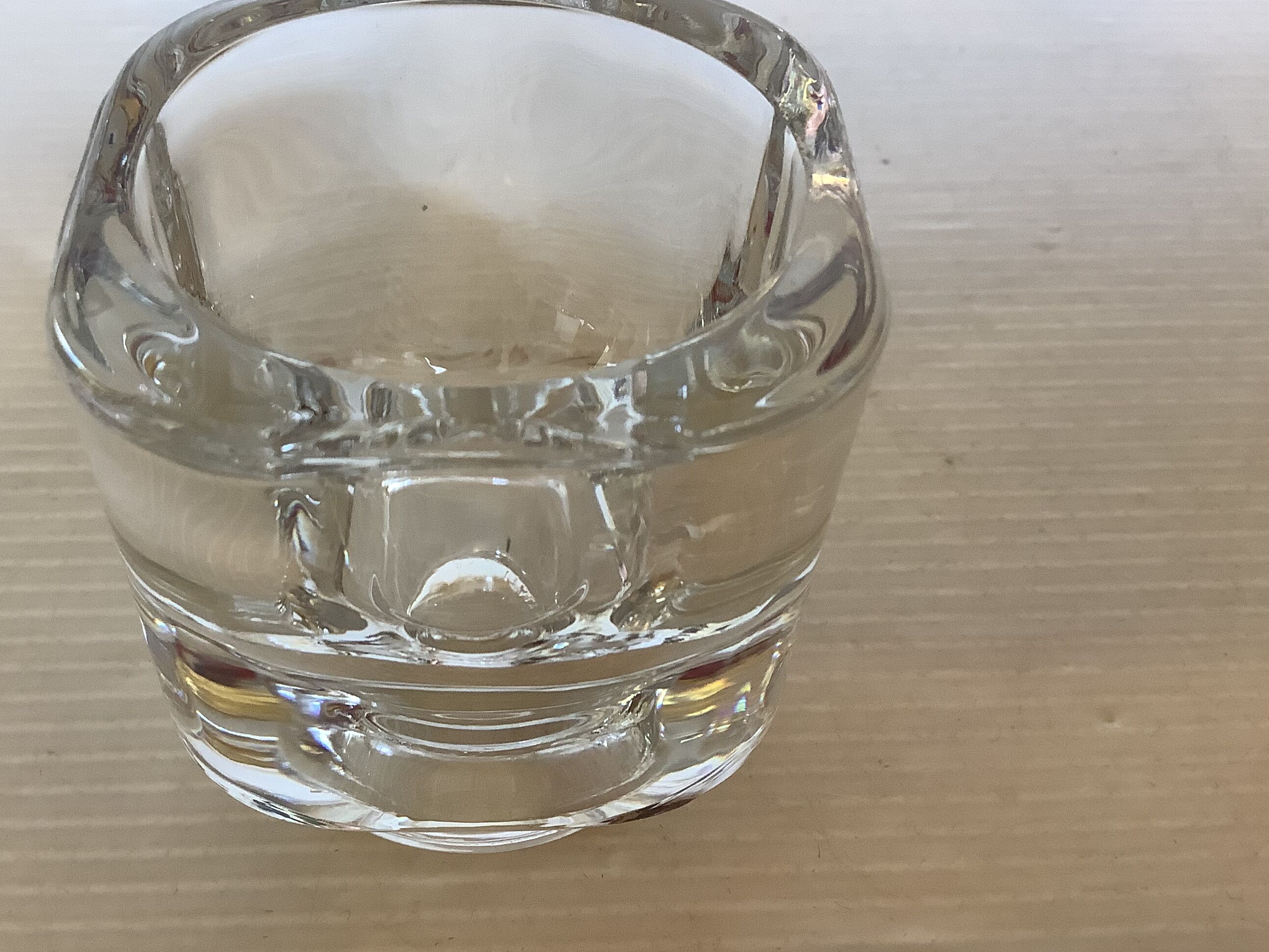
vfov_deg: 36.8
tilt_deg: -46.2
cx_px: 486
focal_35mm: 39
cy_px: 486
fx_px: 1430
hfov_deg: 47.5
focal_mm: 3.3
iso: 125
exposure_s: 1/50
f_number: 2.4
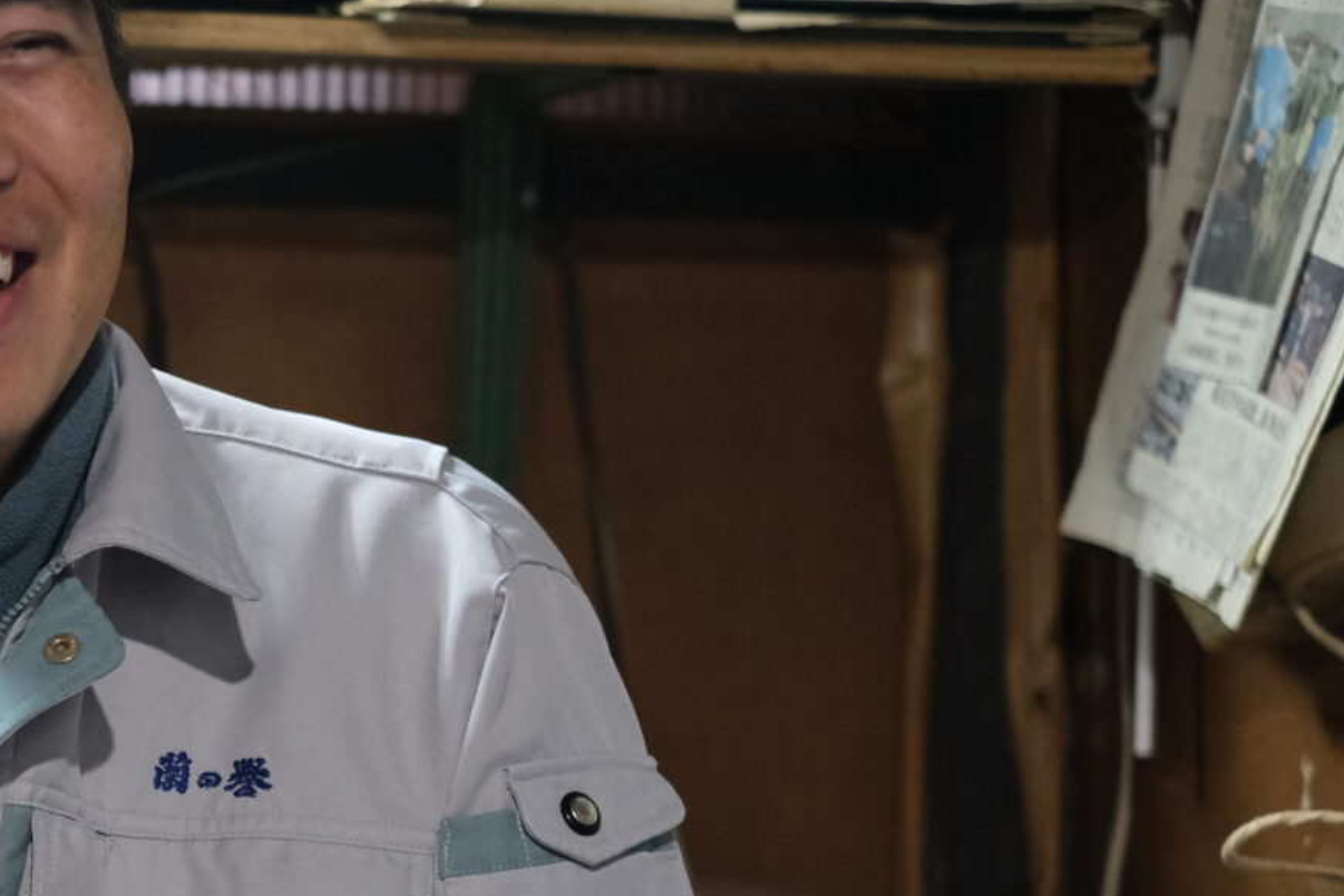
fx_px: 4368
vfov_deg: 11.7
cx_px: -87
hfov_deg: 17.0
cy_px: 623
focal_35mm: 117
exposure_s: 1/160
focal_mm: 35
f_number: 2
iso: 2500
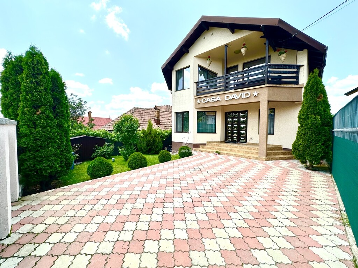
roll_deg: -0.7
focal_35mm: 14
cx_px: 179
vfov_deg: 85.7
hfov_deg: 102.1
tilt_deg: -2.2
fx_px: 145
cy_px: 134
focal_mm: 2.22
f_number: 2.2
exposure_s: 1/1335
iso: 40
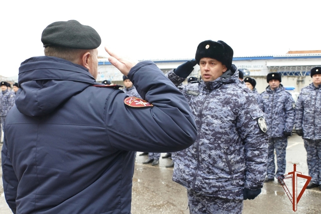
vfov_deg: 31.2
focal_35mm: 43
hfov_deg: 45.4
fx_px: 383
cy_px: 107
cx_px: 160
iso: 320
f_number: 3.5
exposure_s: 1/80
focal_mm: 15.51
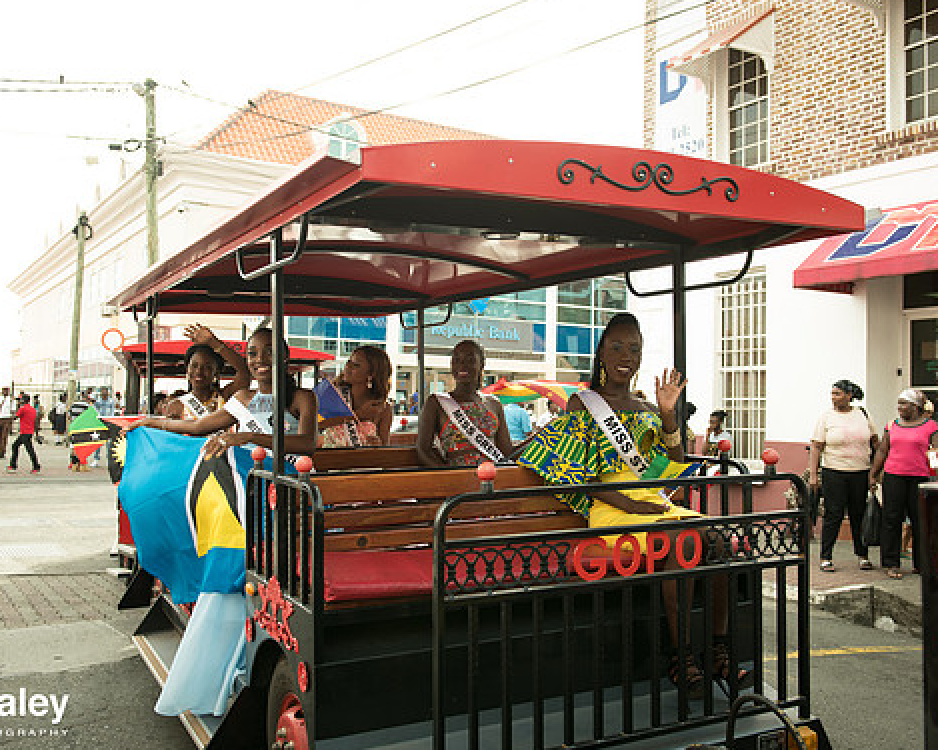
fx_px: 999
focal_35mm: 36
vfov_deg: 41.1
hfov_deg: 50.3
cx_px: 470
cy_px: 375
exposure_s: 1/200
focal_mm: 31
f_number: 4.5
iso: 160
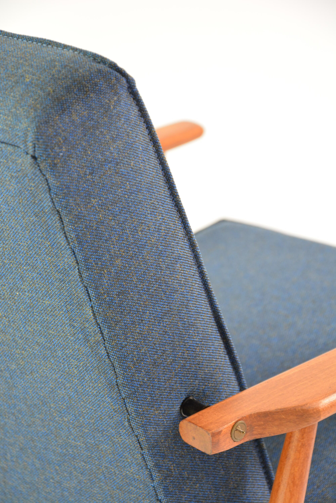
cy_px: 252
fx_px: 1677
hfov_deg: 11.4
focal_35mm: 120
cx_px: 168
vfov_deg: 17.0
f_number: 5.3
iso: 1600
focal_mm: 80
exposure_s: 1/80
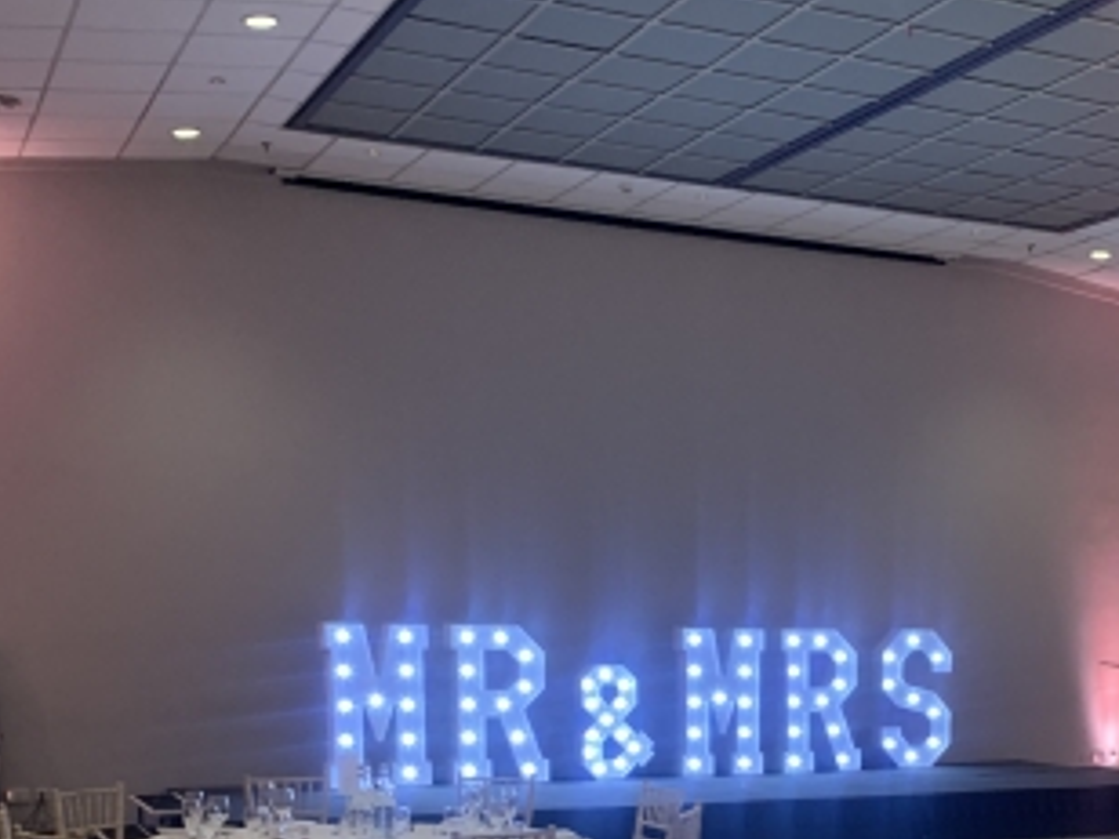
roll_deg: -0.5
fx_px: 1746
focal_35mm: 54
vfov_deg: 25.7
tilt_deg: -7.2
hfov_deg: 34.7
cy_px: 832
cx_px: 854
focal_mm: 4.25
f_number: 1.8
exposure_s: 1/33
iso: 320
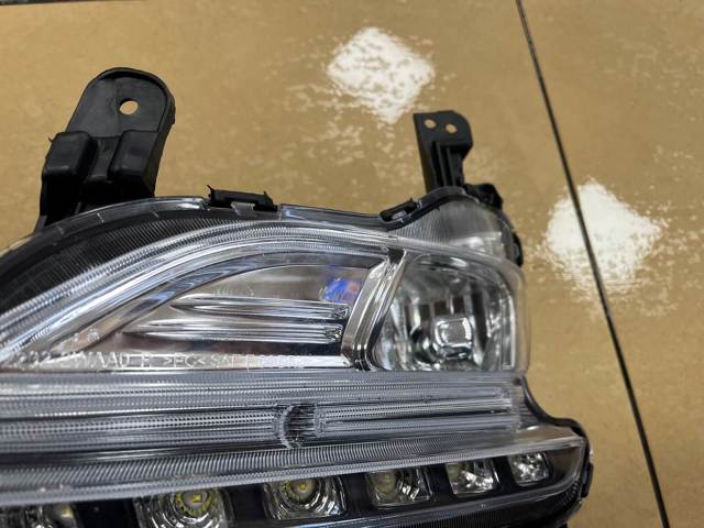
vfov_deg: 53.1
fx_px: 529
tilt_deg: -71.5
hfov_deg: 67.3
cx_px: 352
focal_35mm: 26
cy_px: 264
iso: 125
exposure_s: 1/100
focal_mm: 5.1
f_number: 1.6
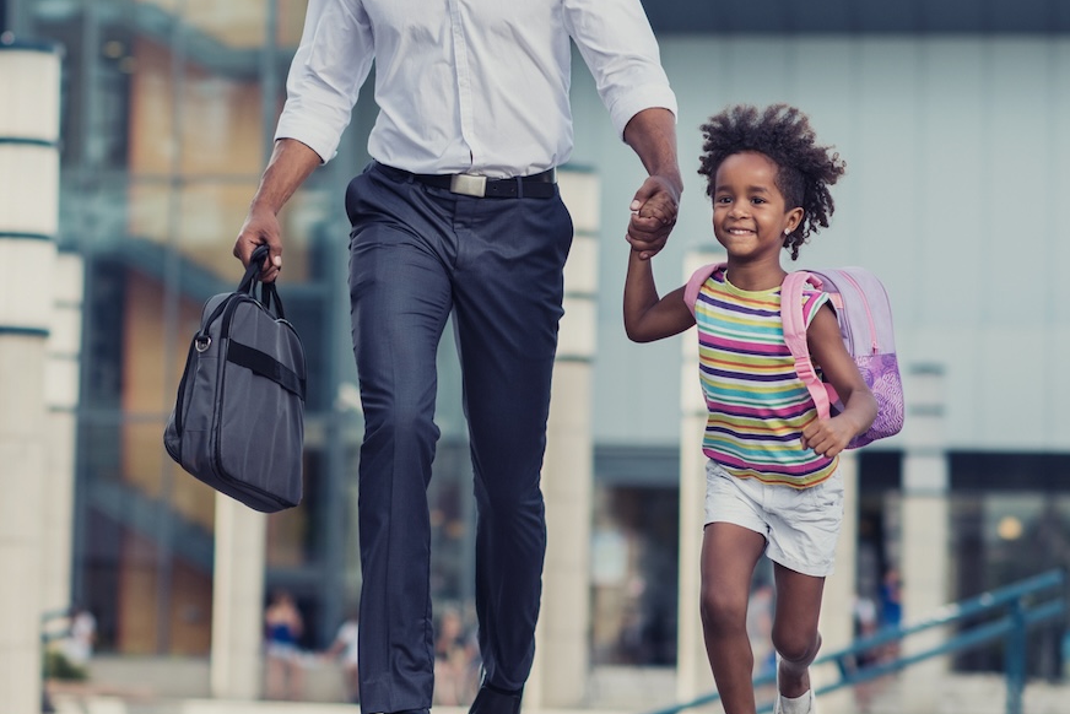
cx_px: 177
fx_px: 4638
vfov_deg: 8.8
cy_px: 141
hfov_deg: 13.1
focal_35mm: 156
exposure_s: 1/1600
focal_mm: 85
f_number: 2.5
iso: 160
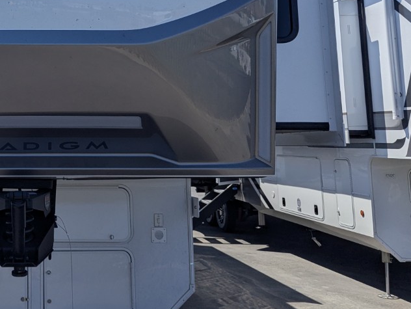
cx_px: 37
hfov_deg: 34.1
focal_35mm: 53
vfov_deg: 26.9
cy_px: 53
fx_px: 630
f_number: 1.85
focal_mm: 6.81
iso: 47
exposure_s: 1/3058
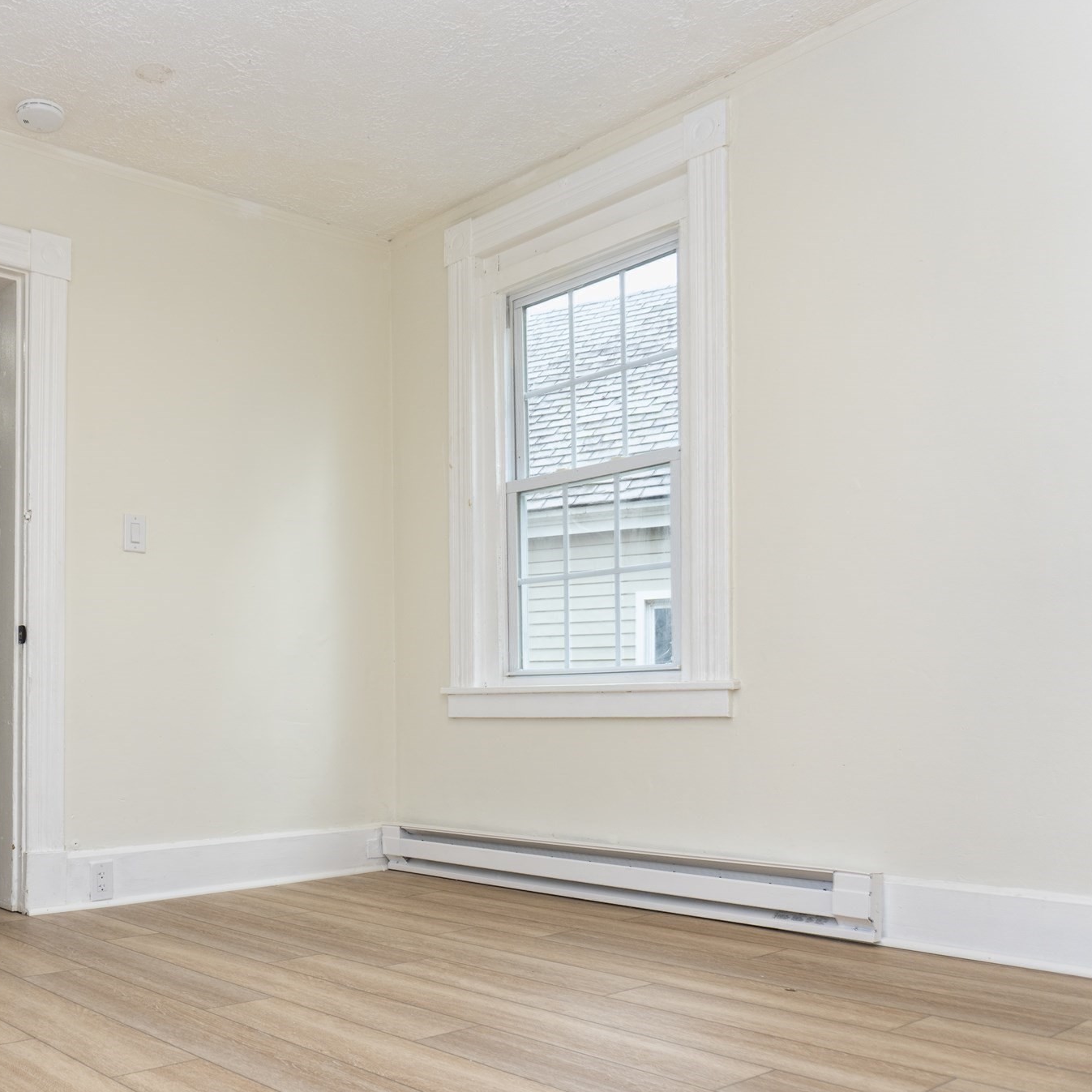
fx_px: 1106
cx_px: 274
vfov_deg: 52.5
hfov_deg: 50.4
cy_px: 544
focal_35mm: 31
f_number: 4
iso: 320
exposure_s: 1/125
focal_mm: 16
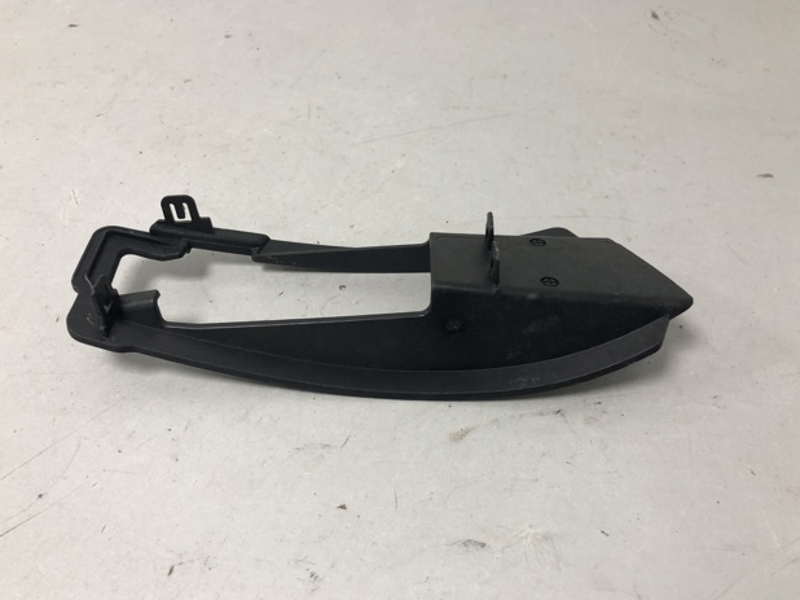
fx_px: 670
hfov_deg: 61.7
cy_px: 295
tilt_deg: -47.7
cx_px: 399
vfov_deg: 48.2
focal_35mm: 29
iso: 40
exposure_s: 1/20
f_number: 1.8
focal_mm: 4
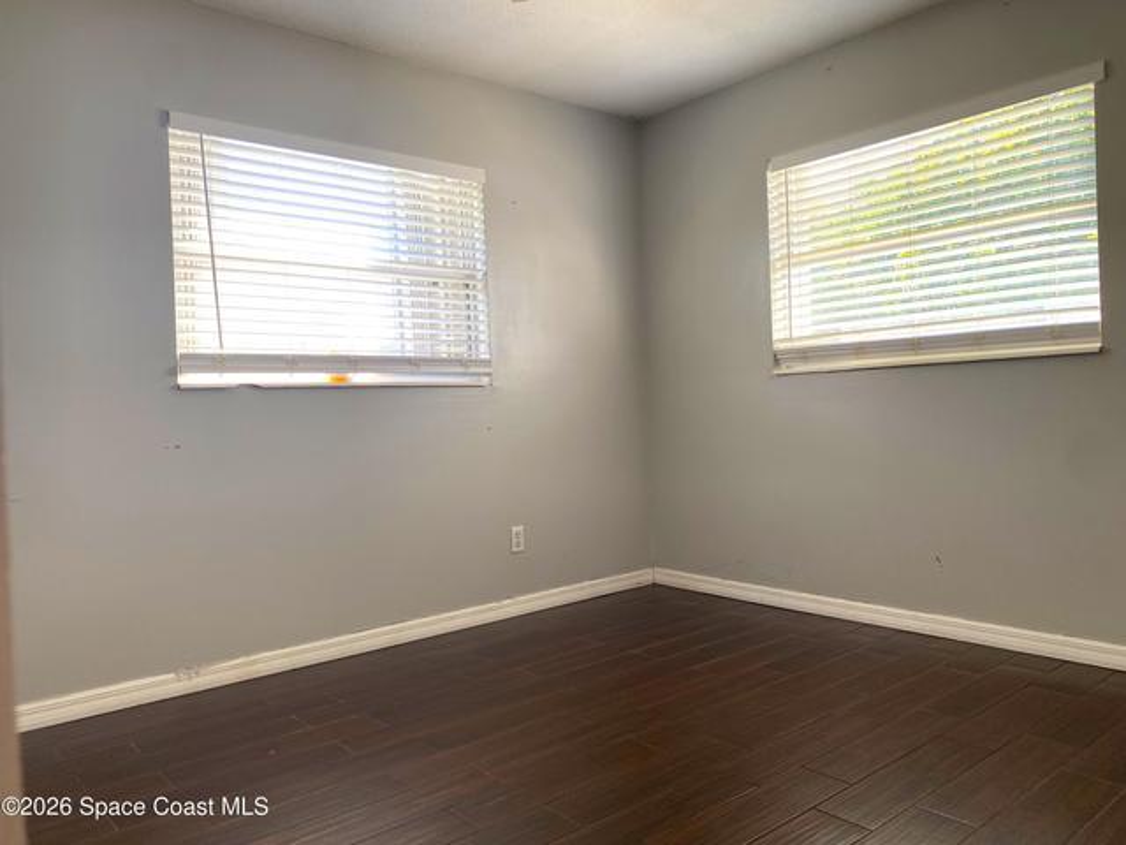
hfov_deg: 67.3
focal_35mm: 26
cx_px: 563
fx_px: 846
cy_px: 422
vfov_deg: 53.1
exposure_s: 1/122
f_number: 1.8
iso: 40
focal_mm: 4.25
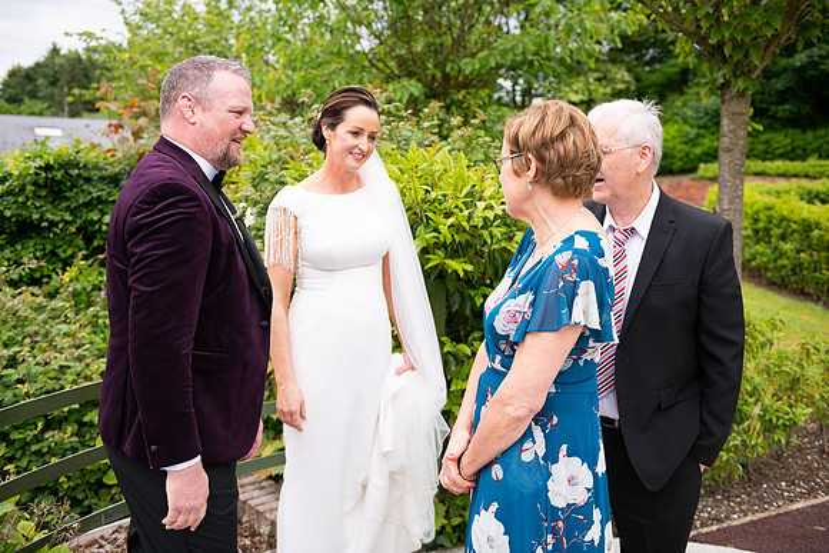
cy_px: 276
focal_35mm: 35
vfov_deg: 37.9
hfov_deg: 54.4
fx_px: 806
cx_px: 414
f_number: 3.5
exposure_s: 1/1250
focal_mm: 35
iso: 250
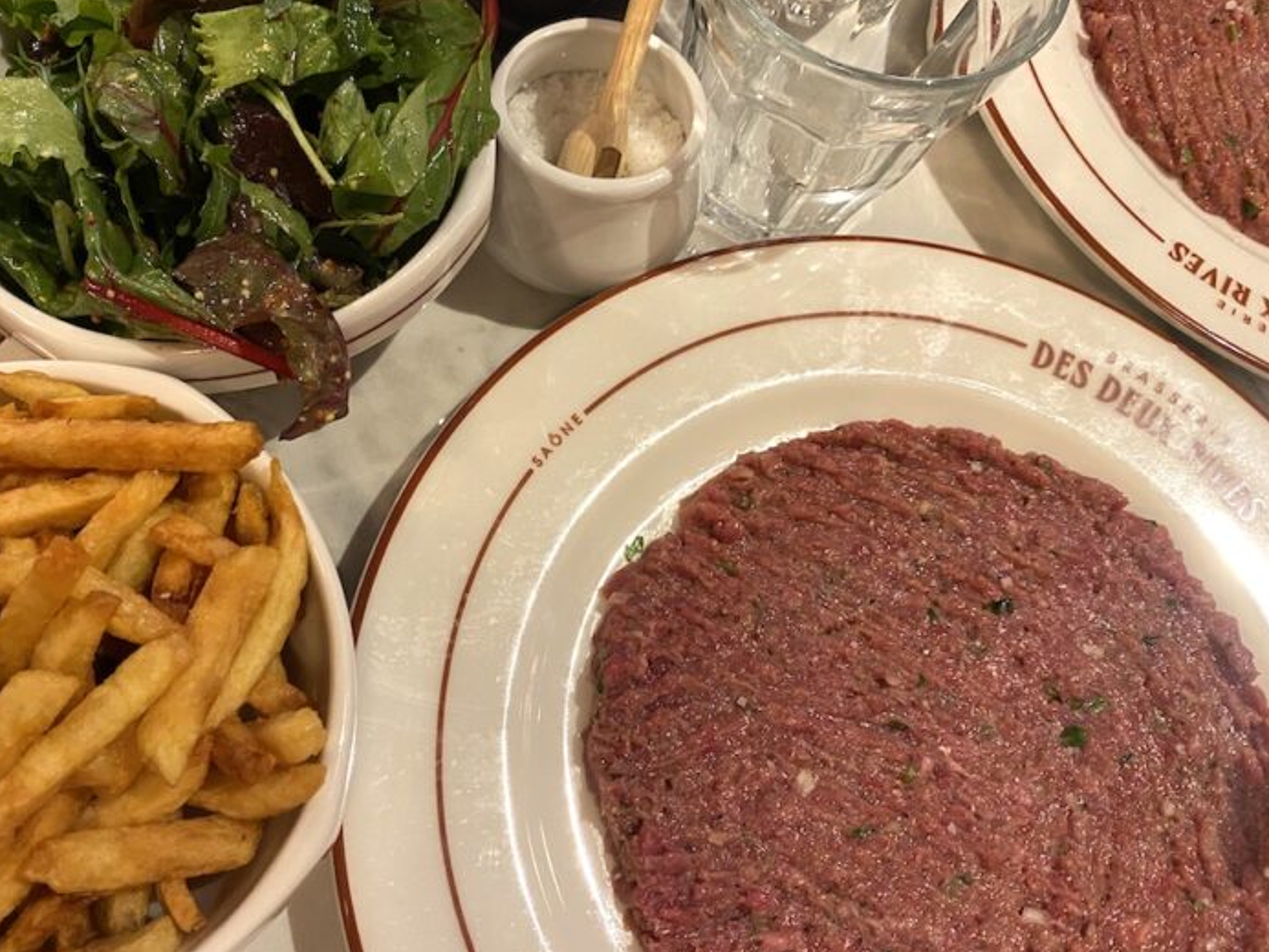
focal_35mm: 30
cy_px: 483
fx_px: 1100
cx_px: 540
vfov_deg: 46.8
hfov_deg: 59.7
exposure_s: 1/50
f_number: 1.8
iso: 320
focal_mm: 4.25
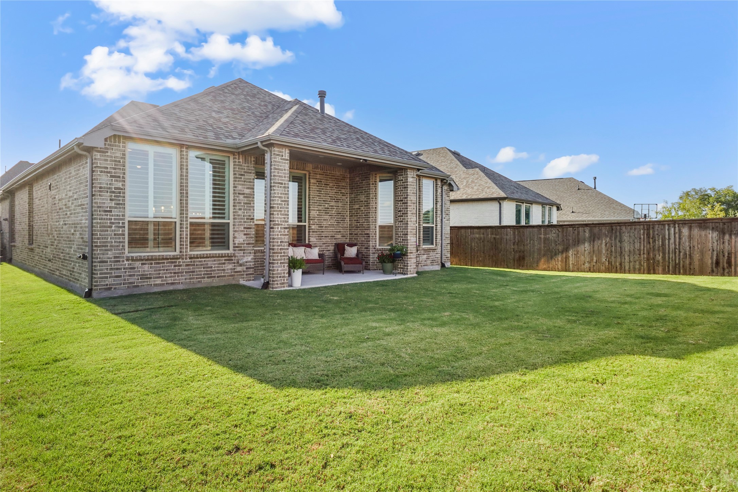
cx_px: 369
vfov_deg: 61.9
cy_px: 246
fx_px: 410
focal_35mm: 20
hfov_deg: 84.0
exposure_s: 1/2500
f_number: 2
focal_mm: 7.6
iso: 125
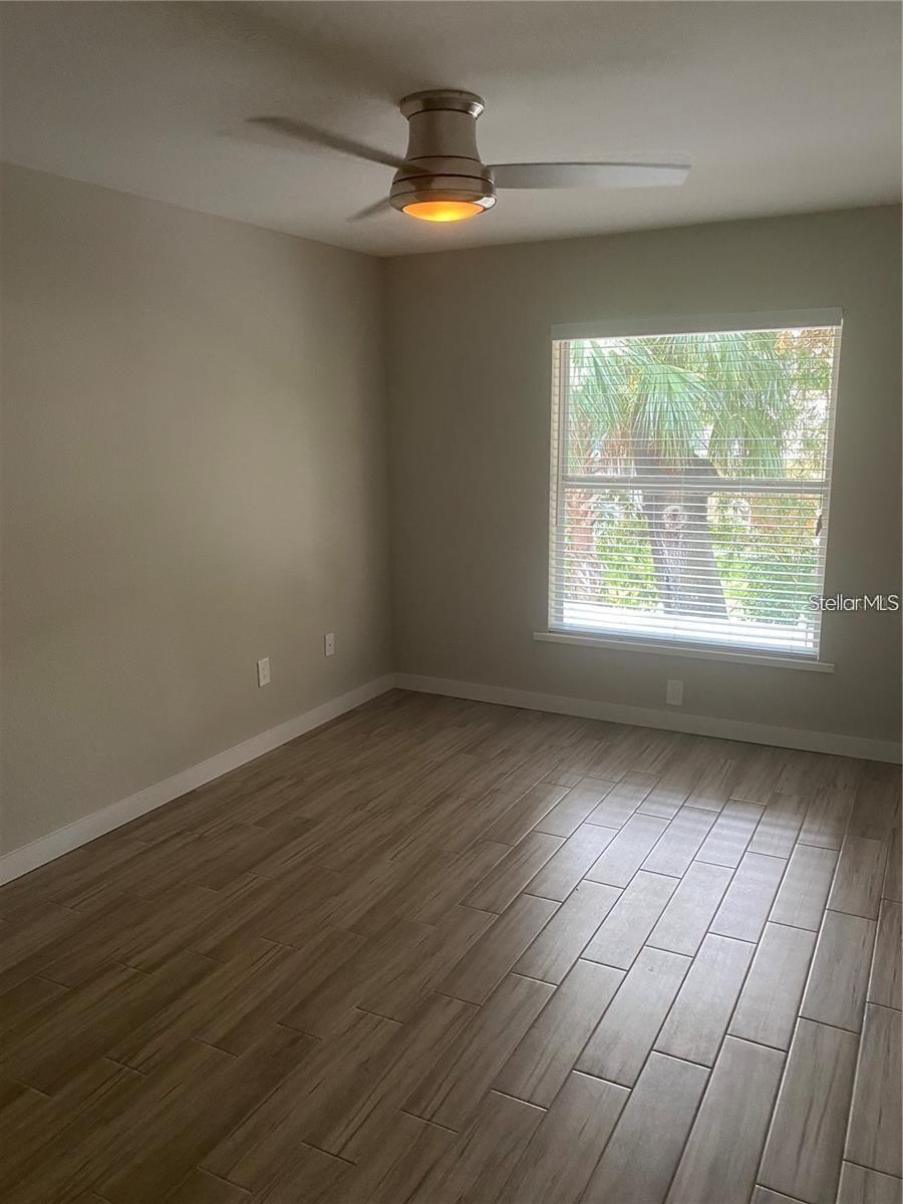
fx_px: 904
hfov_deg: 53.1
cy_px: 602
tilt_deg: -10.7
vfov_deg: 67.3
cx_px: 452
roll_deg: +0.7
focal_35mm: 26
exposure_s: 1/60
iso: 250
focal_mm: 4.25
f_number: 1.8
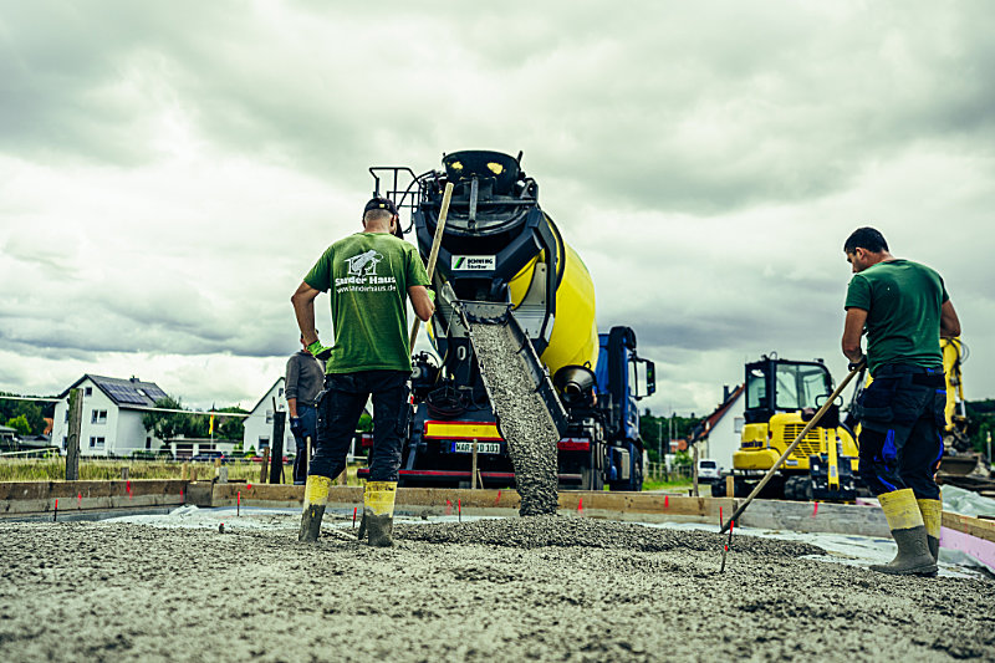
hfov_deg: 54.3
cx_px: 498
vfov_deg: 37.7
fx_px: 970
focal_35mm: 35
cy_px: 332
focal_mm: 35
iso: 160
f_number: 2.8
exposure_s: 1/1000
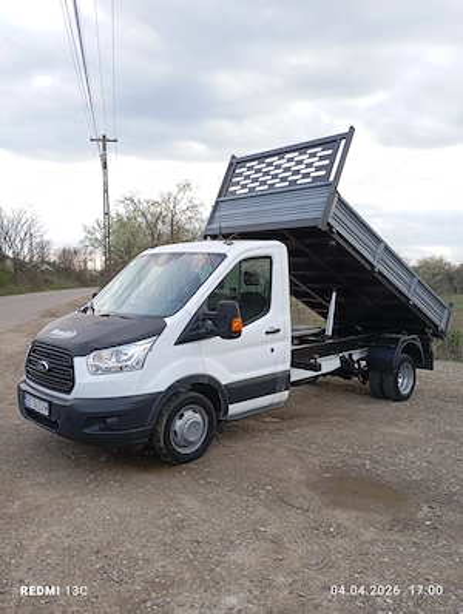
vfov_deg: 63.4
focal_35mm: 28
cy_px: 307
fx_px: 498
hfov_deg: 49.9
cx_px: 232
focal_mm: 4.27
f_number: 1.8
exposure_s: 1/167
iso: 100
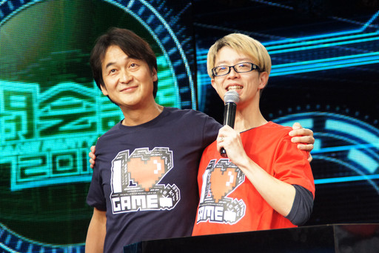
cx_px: 190
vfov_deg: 6.1
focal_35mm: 225
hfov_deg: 9.2
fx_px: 2368
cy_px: 126
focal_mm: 150
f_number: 7.1
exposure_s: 1/200
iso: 1600
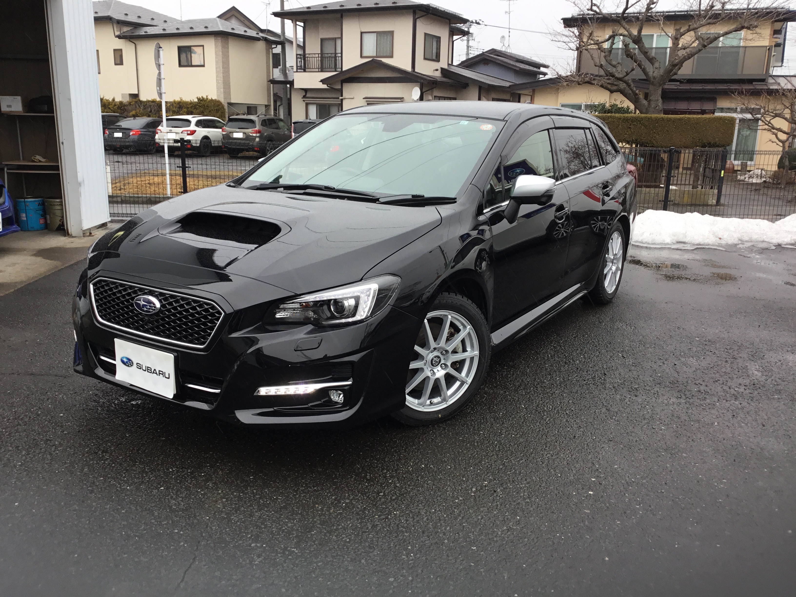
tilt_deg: -13.4
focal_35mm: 31
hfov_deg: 58.4
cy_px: 298
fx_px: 713
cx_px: 398
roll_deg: -1.7
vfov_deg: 45.4
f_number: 2.4
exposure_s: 1/170
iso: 25
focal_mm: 3.3
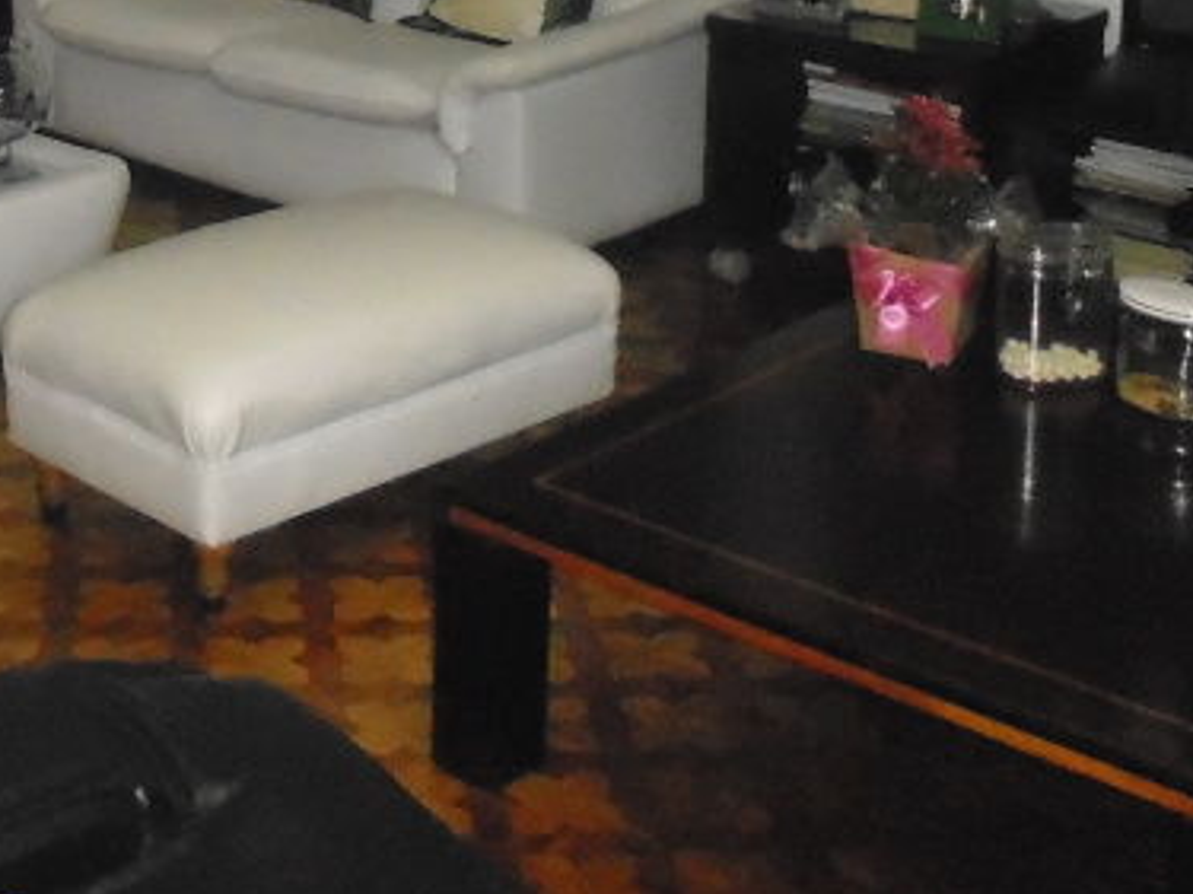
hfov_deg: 27.0
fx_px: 2446
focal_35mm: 71
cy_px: -312
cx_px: 283
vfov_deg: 19.0
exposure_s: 1/60
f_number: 3.5
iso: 800
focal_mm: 4.6
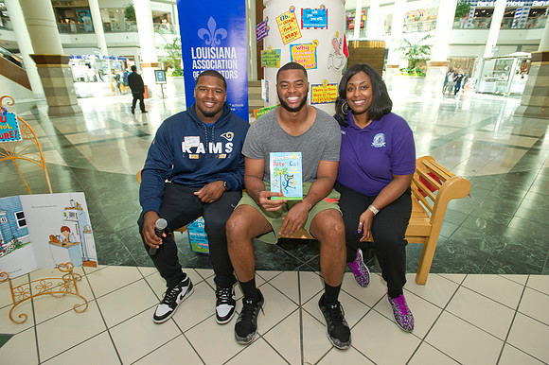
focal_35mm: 19
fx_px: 290
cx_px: 274
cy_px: 182
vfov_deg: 64.5
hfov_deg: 86.9
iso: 1250
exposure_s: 1/400
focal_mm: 19
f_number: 4.5
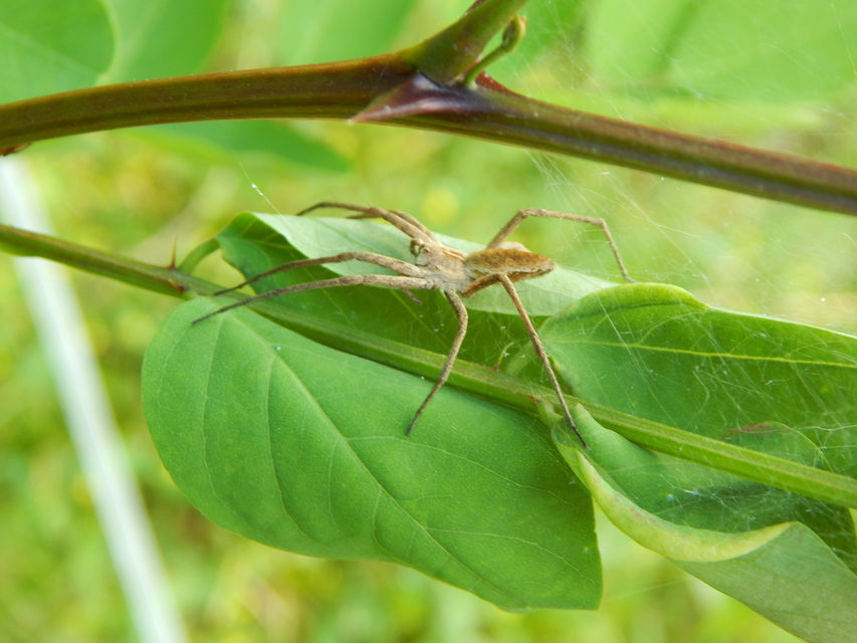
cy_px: 322
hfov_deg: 23.0
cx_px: 428
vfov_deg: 17.4
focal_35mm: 85
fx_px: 2105
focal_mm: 15.3
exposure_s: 1/50
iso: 125
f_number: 4.3
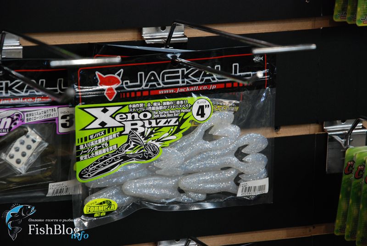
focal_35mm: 158
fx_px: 1608
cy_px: 123
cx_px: 184
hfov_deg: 13.0
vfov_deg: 8.7
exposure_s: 1/60
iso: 640
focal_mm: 105
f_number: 5.6
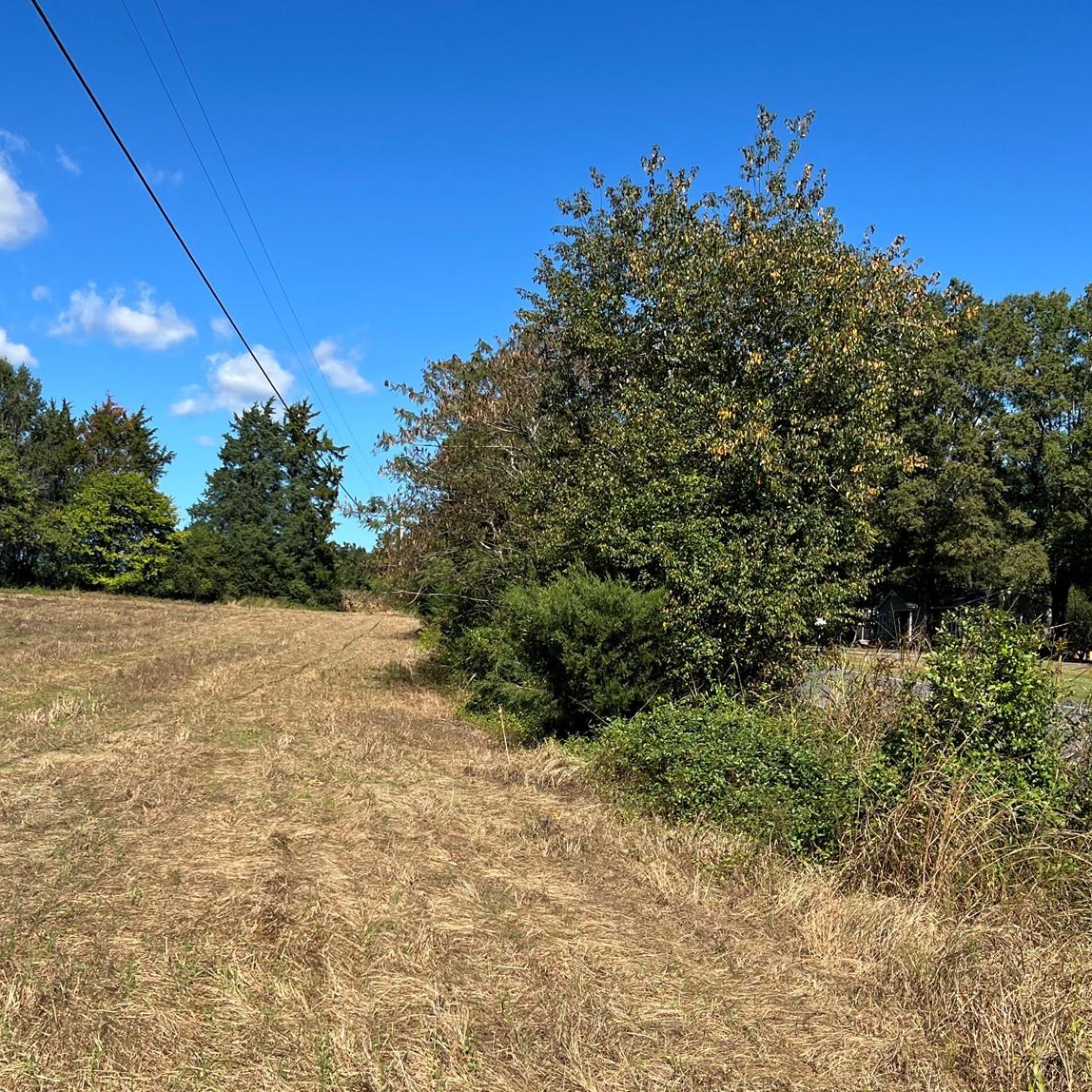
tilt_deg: -1.8
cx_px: 414
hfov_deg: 40.7
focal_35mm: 41
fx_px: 1463
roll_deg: -2.5
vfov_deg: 40.5
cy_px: 715
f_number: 1.5
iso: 50
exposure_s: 1/3704
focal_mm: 5.7
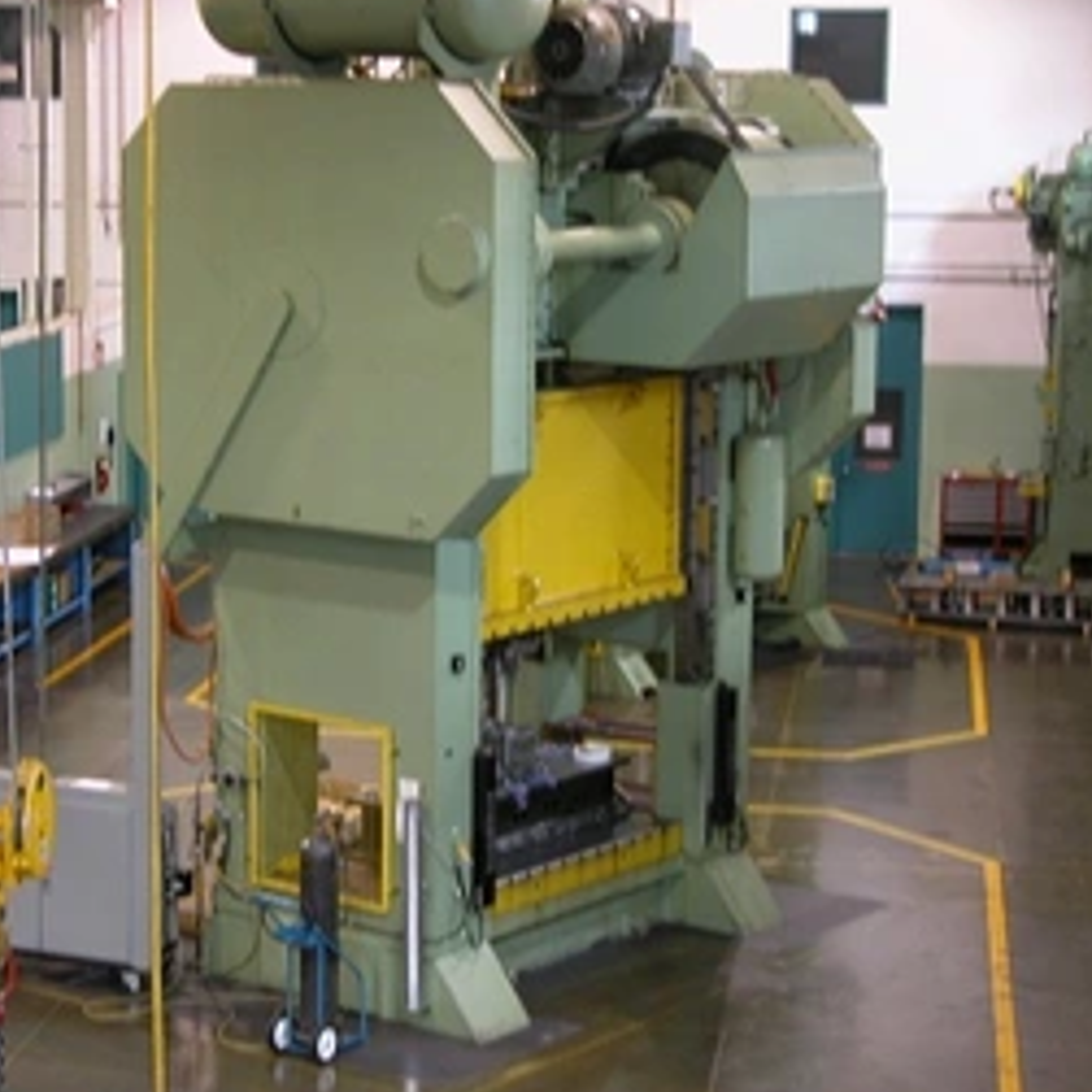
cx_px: 335
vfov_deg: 20.2
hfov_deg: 20.1
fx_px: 3069
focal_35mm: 86
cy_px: 522
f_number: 3.2
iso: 100
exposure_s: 1/7.2
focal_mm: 15.7
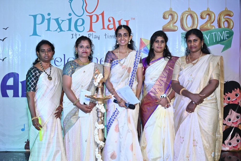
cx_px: 120
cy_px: 80
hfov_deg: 44.5
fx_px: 294
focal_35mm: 44
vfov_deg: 30.5
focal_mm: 44
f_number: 4
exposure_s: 1/160
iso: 200
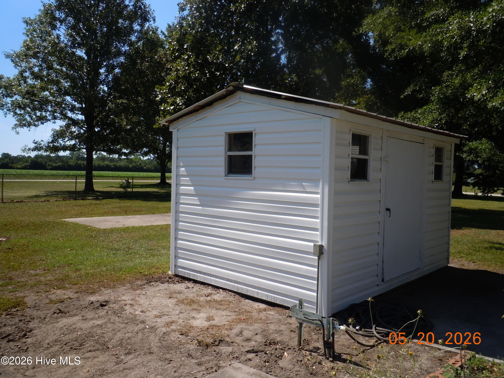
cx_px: 252
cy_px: 189
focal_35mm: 28
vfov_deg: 49.7
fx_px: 408
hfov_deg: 63.4
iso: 100
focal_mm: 5
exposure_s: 1/1000
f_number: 3.7
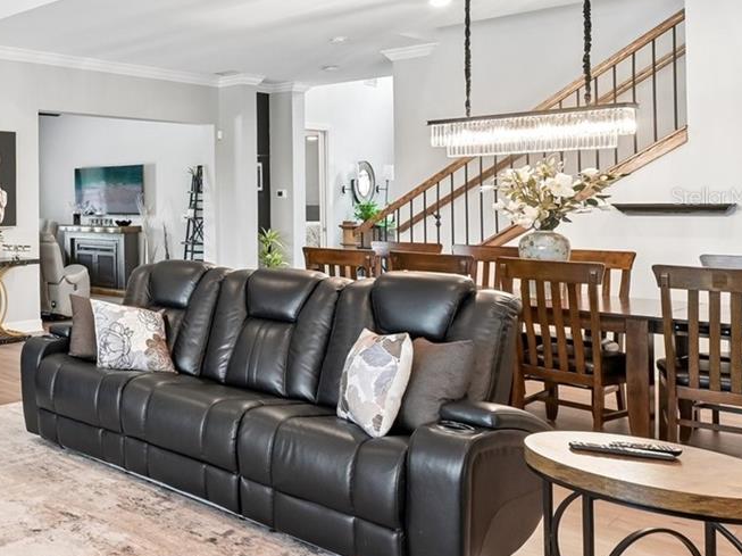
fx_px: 707
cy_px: 197
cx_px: -136
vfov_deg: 42.5
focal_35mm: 33
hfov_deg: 40.3
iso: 400
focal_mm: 14
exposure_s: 1/6
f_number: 8
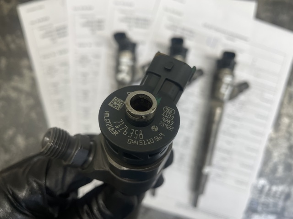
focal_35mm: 26
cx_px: 146
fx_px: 220
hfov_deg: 67.3
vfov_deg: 53.0
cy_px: 110
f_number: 1.6
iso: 40
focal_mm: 4.2
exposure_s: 1/100
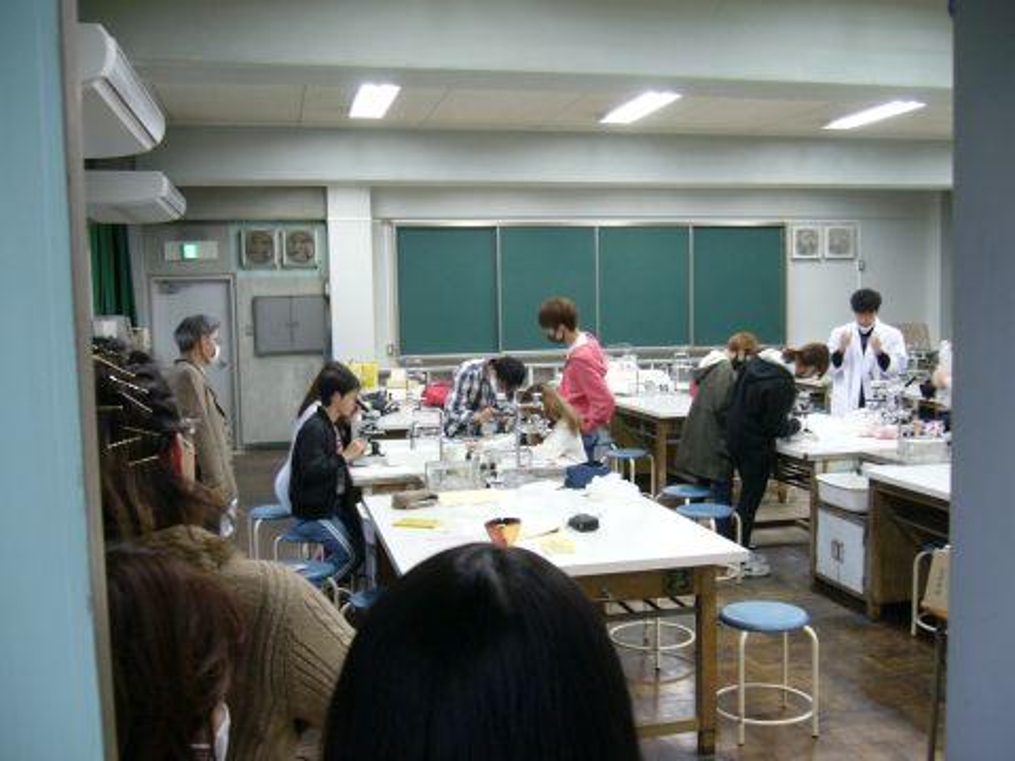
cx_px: 508
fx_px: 1026
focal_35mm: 35
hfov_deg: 52.6
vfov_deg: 40.7
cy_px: 380
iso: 100
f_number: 2.8
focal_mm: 5.8
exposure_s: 1/20
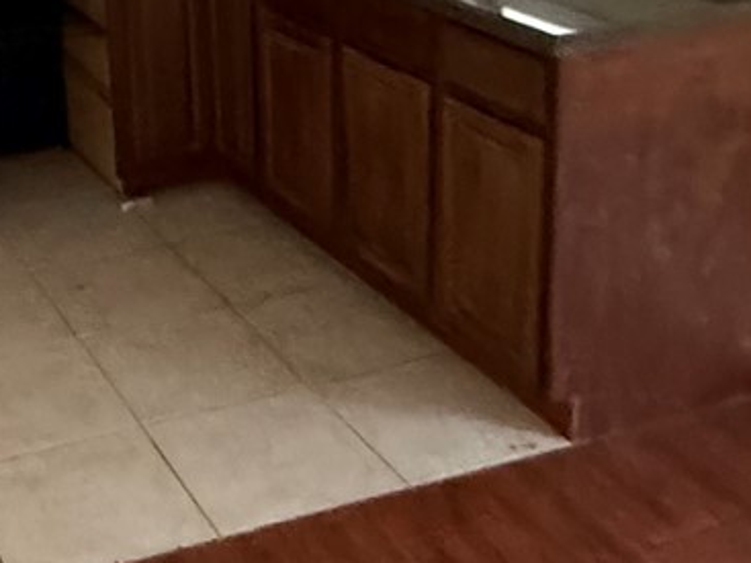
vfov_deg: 23.2
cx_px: 18
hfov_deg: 29.8
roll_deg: +8.6
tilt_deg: -13.2
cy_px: 29
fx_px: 1323
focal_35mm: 61
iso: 800
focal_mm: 2.22
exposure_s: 1/60
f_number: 2.2
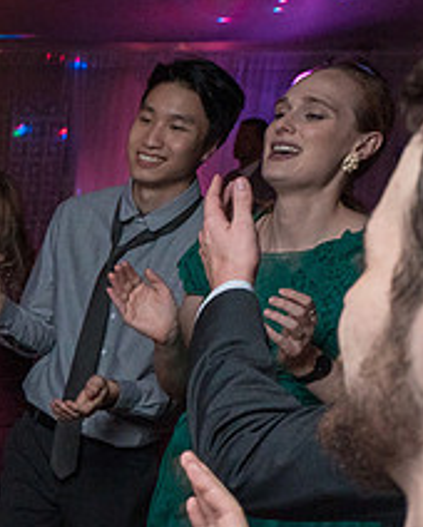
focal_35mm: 72
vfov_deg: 25.0
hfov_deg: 17.9
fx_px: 1125
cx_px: -294
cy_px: 543
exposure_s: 1/200
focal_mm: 24
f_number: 5.6
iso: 2000
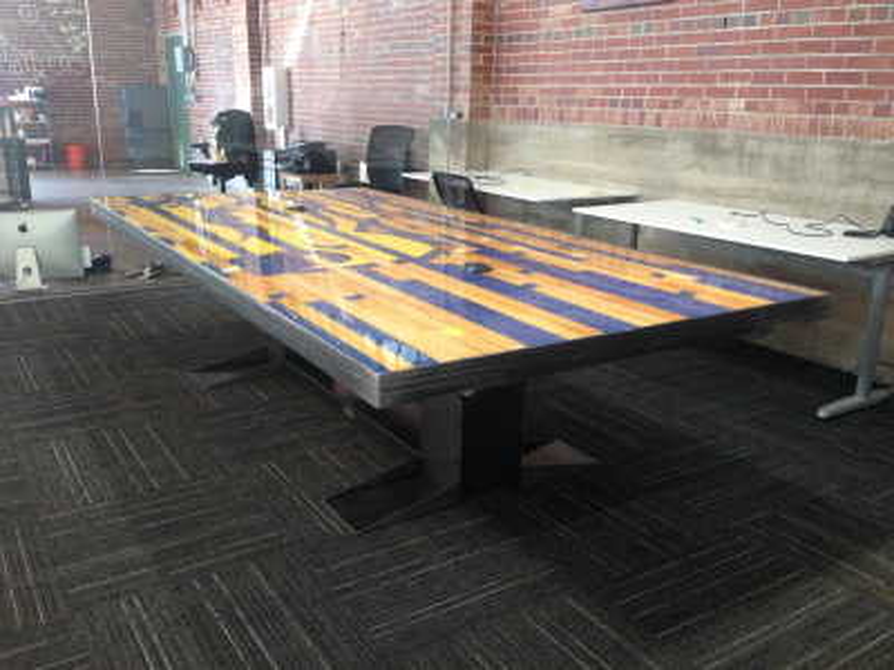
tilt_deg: -16.5
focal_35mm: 33
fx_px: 852
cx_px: 447
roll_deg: -2.1
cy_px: 335
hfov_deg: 55.4
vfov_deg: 42.9
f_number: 2.4
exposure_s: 1/20
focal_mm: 4.12
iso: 160
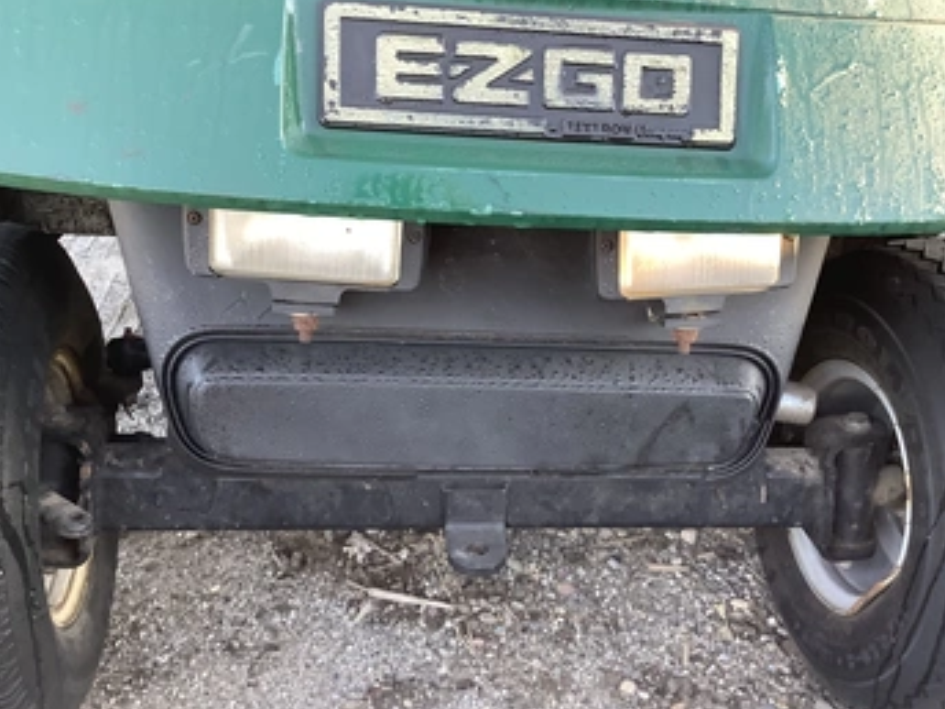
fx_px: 983
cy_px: 385
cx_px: 516
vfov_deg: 39.6
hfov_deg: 51.3
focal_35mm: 36
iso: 125
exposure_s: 1/60
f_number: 2.4
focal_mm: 3.3
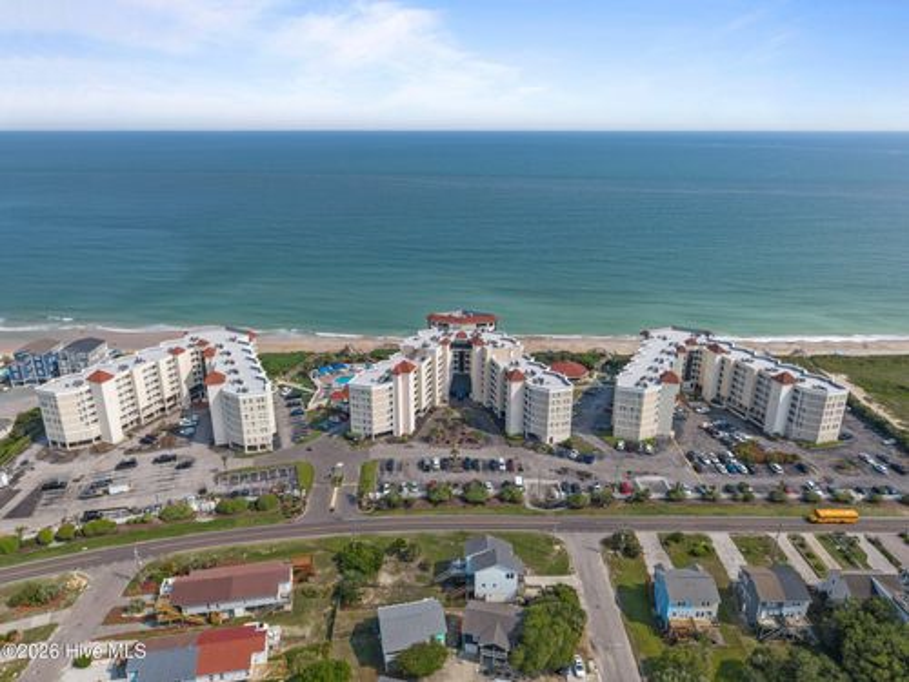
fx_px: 630
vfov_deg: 56.8
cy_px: 341
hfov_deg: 71.6
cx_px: 454
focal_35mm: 24
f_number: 1.8
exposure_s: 1/3200
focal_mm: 8.67
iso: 100
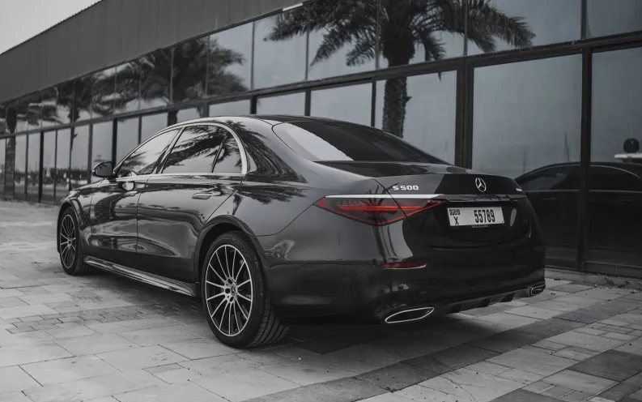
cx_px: 323
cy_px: 190
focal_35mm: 36
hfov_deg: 54.0
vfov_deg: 35.3
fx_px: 630
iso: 100
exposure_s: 1/250
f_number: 1.4
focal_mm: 35
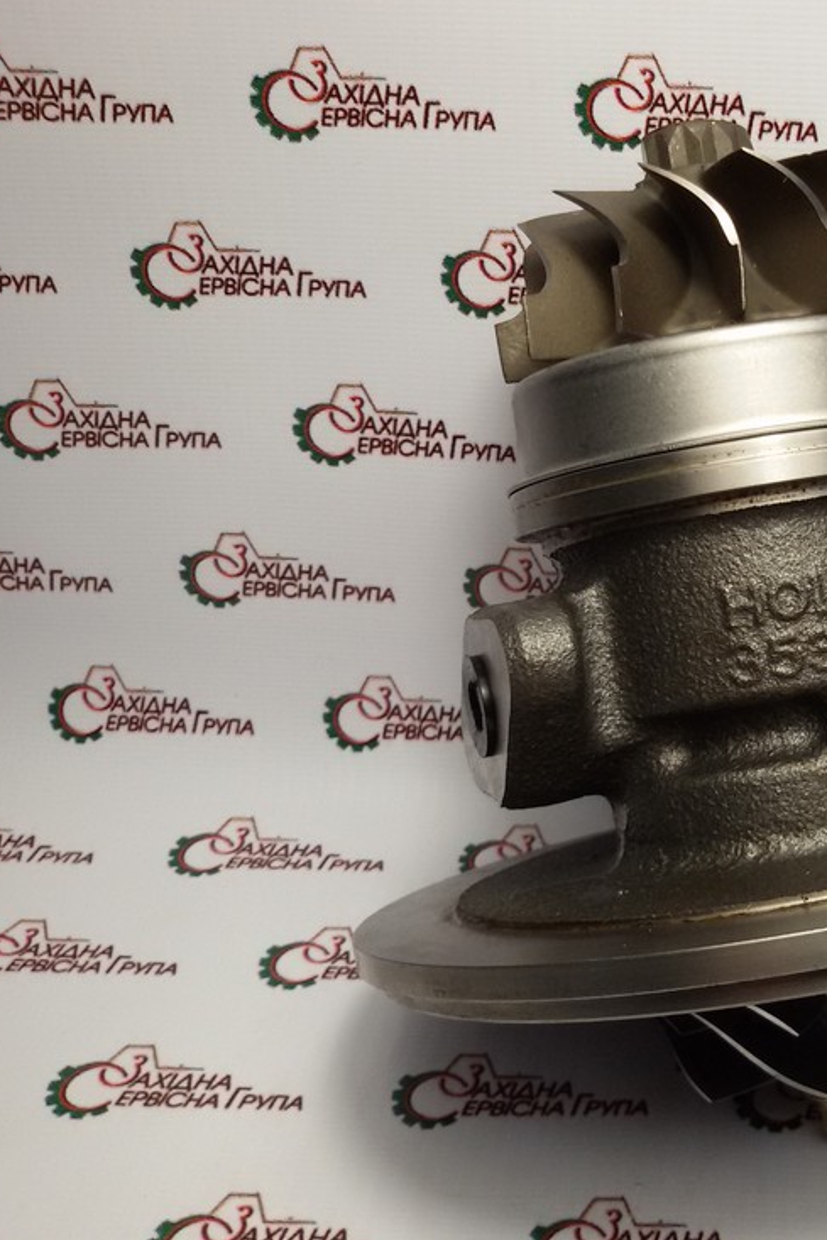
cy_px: 617
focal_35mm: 44
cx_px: 820
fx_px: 1515
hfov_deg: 28.7
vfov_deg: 44.5
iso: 64
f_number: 2.4
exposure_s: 1/100
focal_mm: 2.93
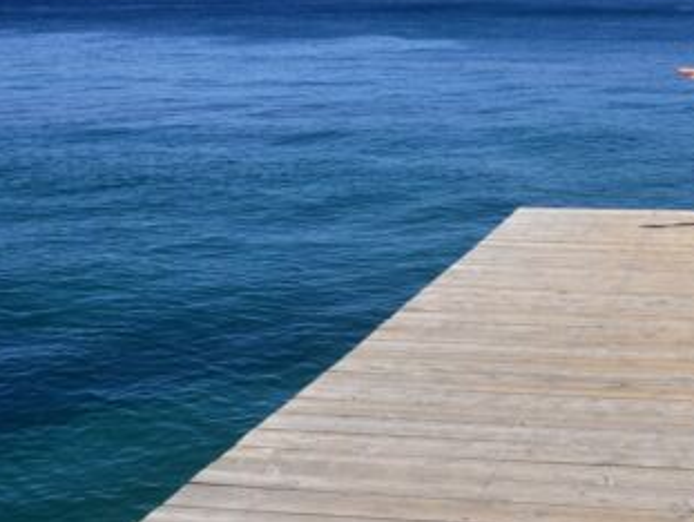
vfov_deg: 20.5
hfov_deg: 26.9
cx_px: 549
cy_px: 80
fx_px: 1425
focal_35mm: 71
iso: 200
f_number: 13
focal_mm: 24
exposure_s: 1/320
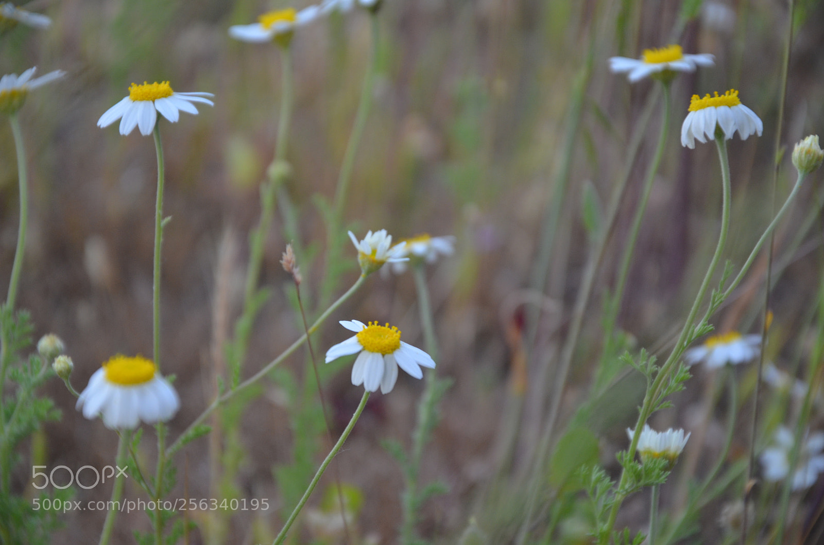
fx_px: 3597
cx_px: 412
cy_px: 272
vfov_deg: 8.7
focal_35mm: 158
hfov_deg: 13.1
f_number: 5.6
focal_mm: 105
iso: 400
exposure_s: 1/125
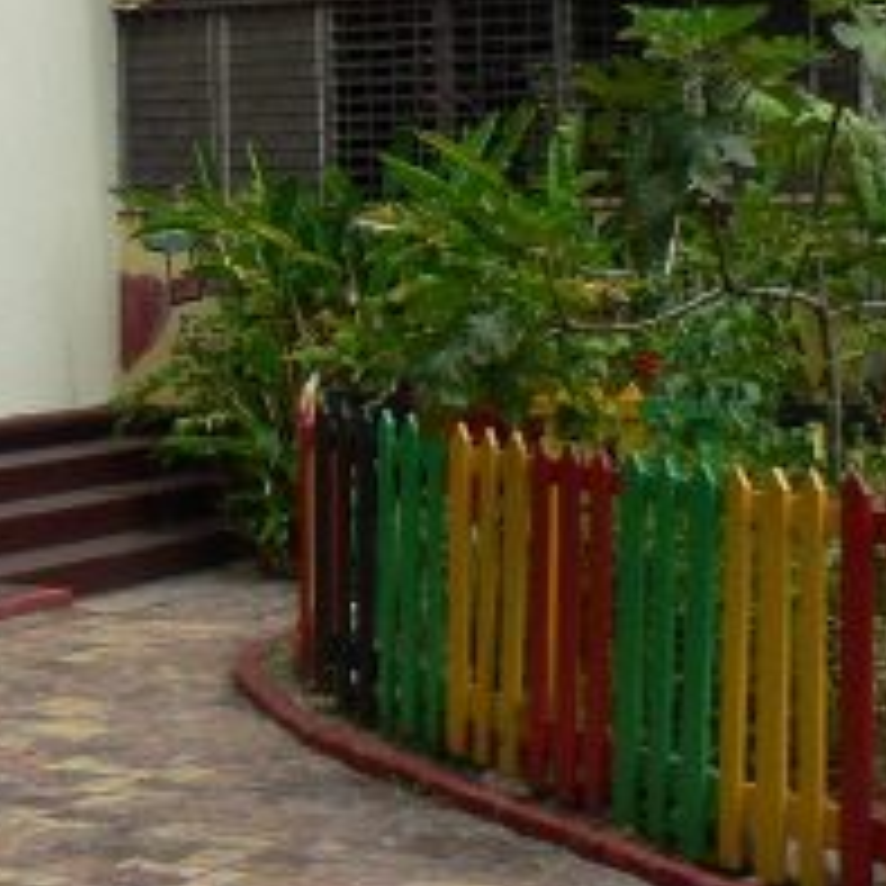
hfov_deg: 18.4
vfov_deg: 18.8
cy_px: -61
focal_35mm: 89
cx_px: -200
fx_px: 2577
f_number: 4
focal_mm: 6
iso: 64
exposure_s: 1/400
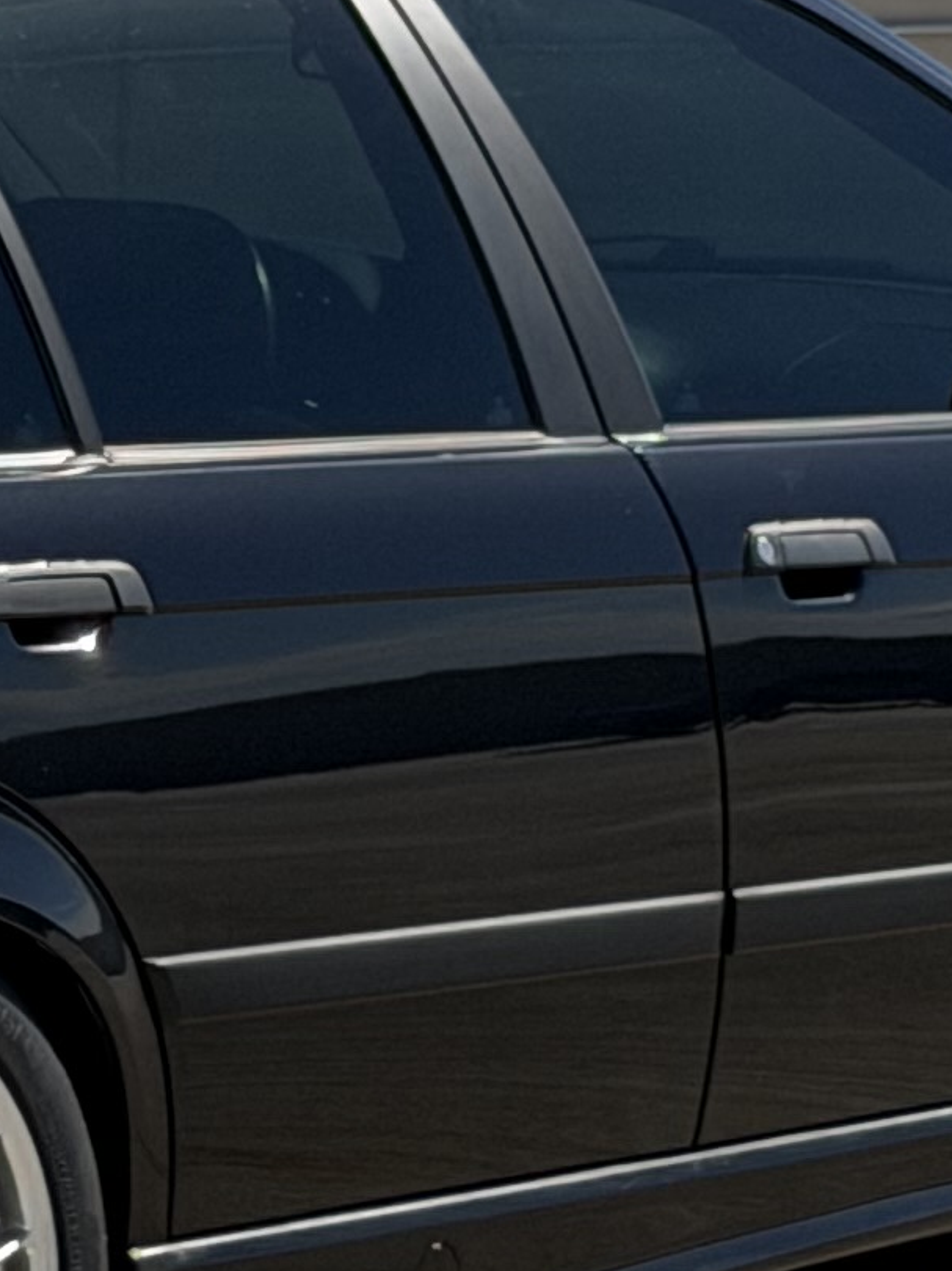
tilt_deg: -4.0
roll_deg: +0.7
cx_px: -173
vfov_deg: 8.3
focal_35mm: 239
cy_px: 286
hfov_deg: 6.2
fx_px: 8769
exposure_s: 1/6024
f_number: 1.78
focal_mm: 6.76
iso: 80
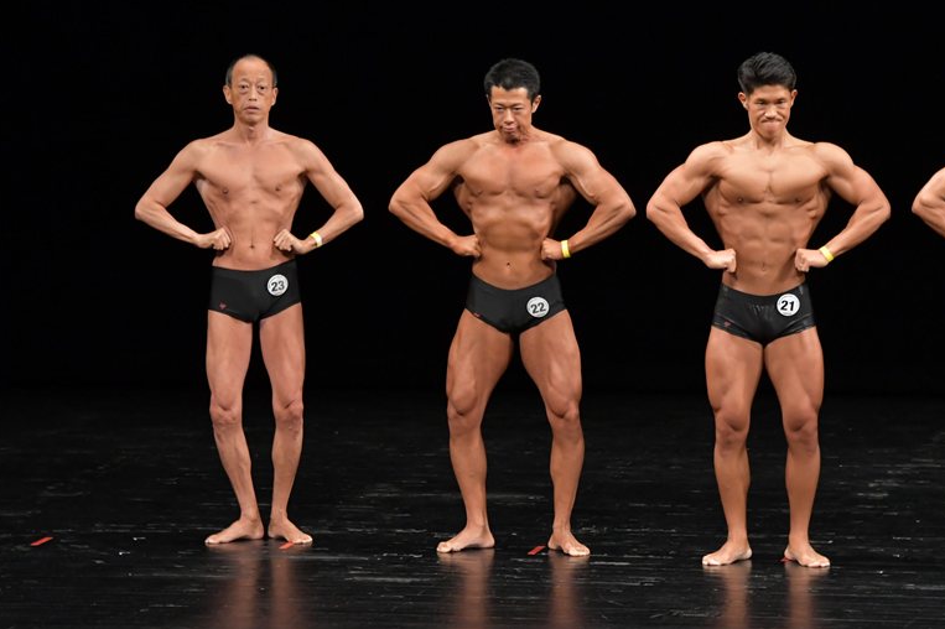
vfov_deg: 5.3
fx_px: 6795
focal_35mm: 259
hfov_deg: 8.0
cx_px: 471
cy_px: 312
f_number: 5.6
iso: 3200
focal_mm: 170
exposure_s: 1/400
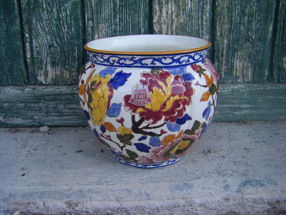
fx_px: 314
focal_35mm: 38
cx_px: 143
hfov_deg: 49.0
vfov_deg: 37.7
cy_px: 108
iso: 64
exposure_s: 1/160
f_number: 3.5
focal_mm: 6.3
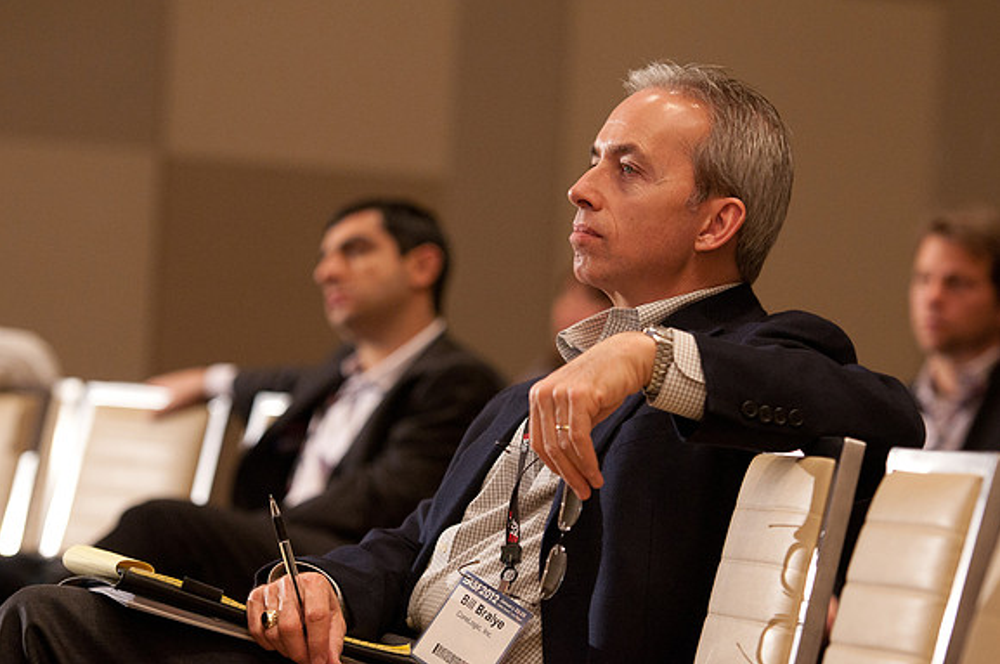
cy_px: 332
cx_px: 501
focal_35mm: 175
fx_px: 4854
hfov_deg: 11.8
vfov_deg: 7.8
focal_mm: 116
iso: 1250
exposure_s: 1/100
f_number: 2.8
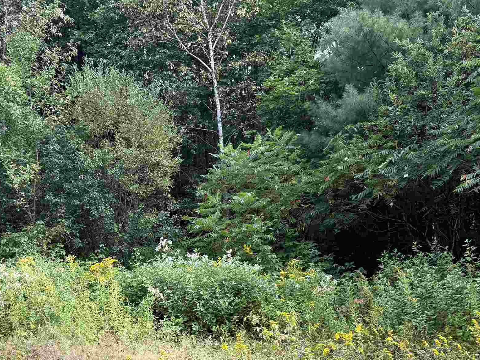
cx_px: 182
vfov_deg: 29.7
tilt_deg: -3.1
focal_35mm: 47
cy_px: 316
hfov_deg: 40.2
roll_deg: +4.1
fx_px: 652
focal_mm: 6.76
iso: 80
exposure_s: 1/397
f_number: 1.78
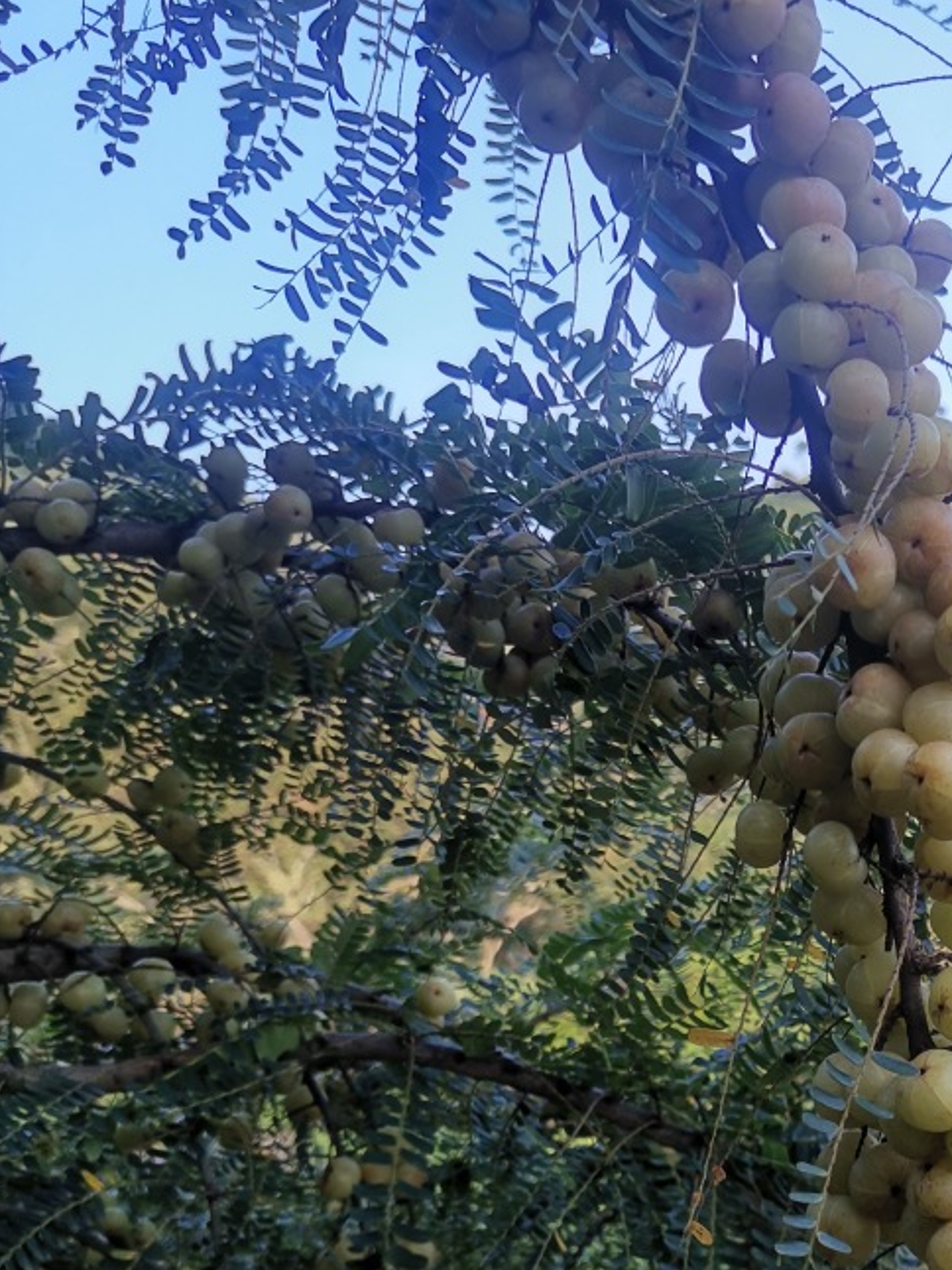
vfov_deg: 42.7
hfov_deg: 32.6
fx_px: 1576
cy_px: 924
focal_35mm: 43
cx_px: 777
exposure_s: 1/252
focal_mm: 5.5
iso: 50
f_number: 1.8
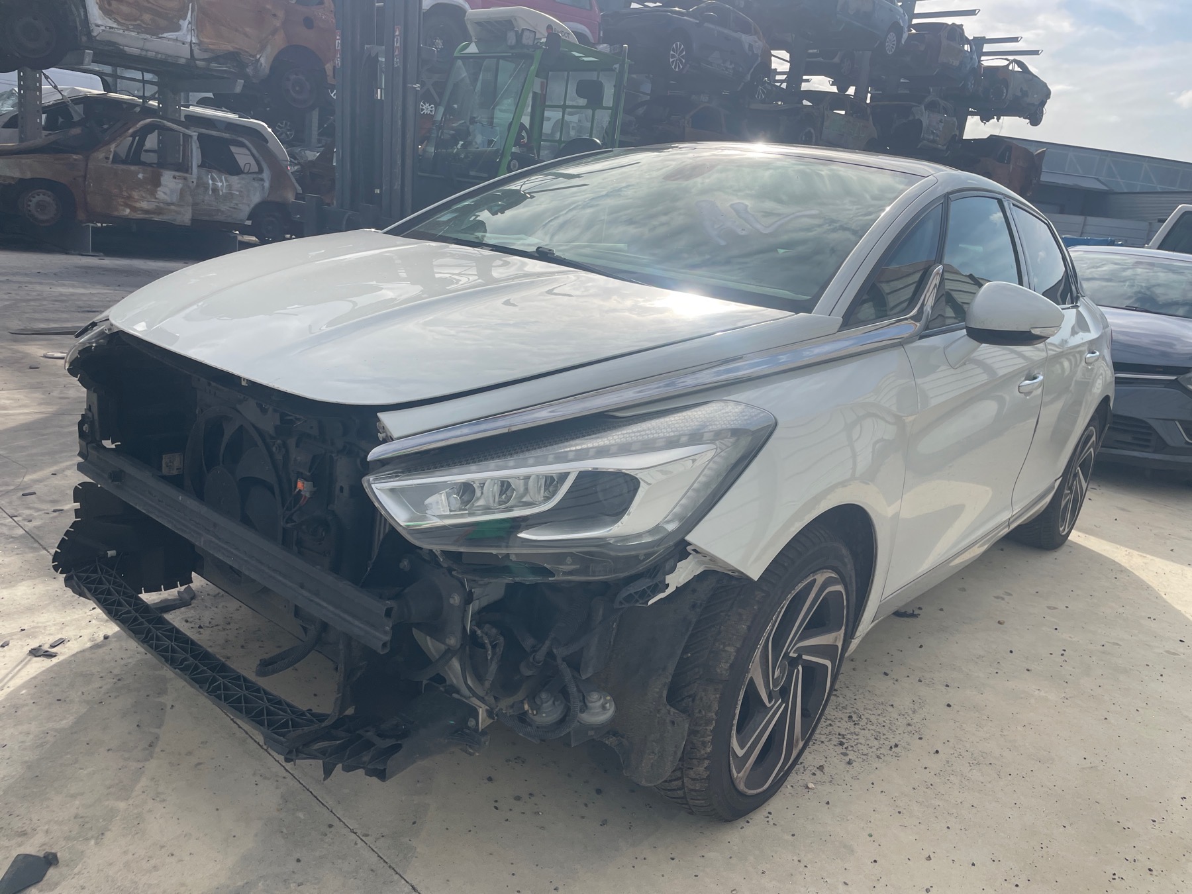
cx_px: 596
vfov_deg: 53.1
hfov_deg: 67.3
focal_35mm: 26
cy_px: 447
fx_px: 895
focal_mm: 4.2
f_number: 1.6
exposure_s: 1/3861
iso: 32
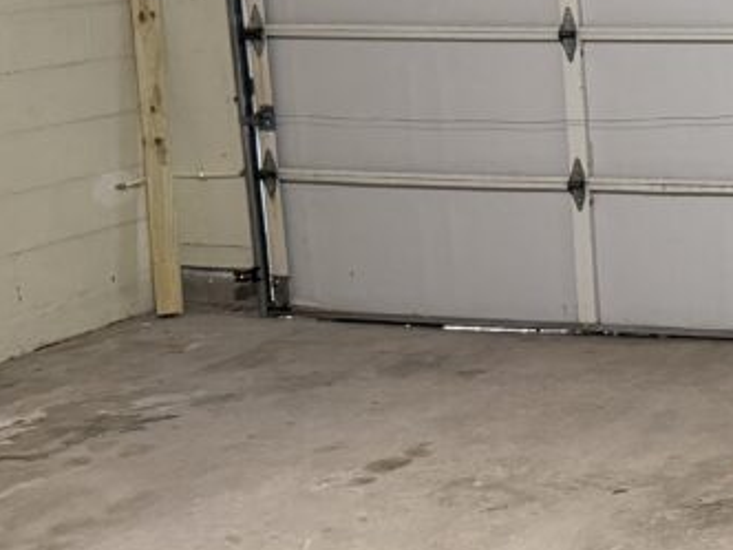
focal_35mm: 74
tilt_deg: -8.0
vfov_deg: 19.7
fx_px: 1567
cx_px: 1038
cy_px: 106
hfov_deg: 22.5
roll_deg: +1.2
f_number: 1.78
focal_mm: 6.76
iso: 500
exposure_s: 1/60
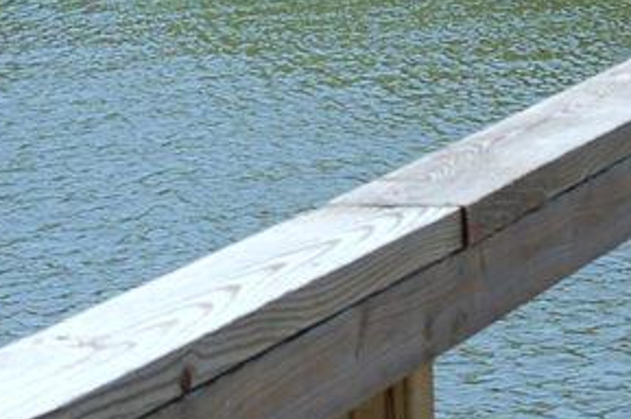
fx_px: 4509
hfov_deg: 7.9
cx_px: 742
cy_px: -135
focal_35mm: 258
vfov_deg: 5.3
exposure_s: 1/250
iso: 220
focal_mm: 55
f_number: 10
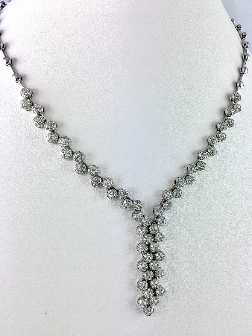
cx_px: 134
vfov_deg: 58.3
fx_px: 301
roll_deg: -6.3
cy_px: 176
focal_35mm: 31
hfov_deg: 45.4
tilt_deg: -26.0
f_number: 2.2
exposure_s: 1/218
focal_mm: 4.15
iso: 25
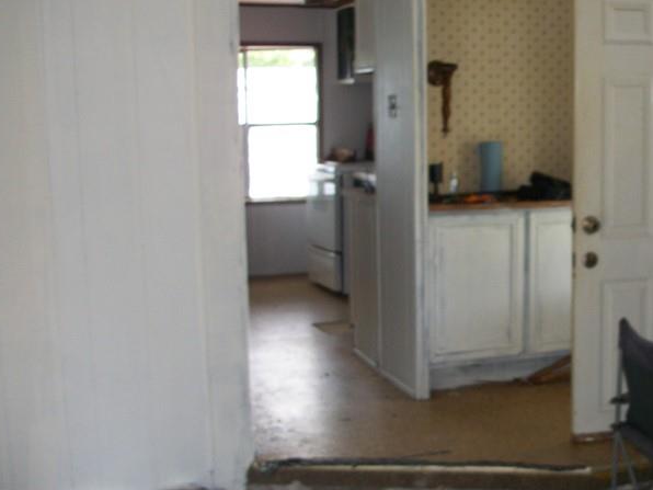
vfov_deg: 26.5
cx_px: 517
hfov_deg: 34.0
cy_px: 315
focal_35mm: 55
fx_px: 1038
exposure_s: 1/60
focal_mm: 5.7
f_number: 2.9
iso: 80
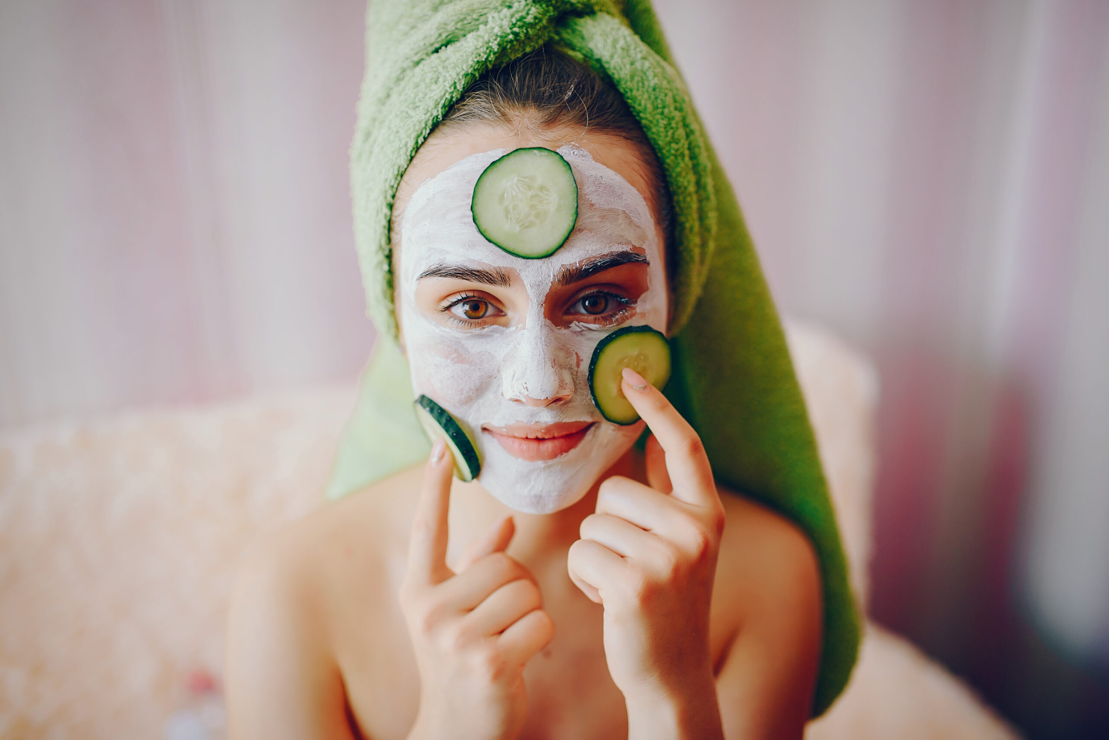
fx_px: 1079
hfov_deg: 54.4
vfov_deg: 37.9
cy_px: 370
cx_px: 554
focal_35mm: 35
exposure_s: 1/400
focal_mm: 35
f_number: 1.8
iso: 320
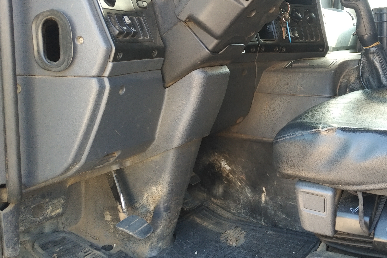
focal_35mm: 37
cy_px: 80
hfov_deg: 50.5
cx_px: 273
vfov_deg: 35.5
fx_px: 398
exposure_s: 1/60
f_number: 2
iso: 181
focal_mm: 4.52
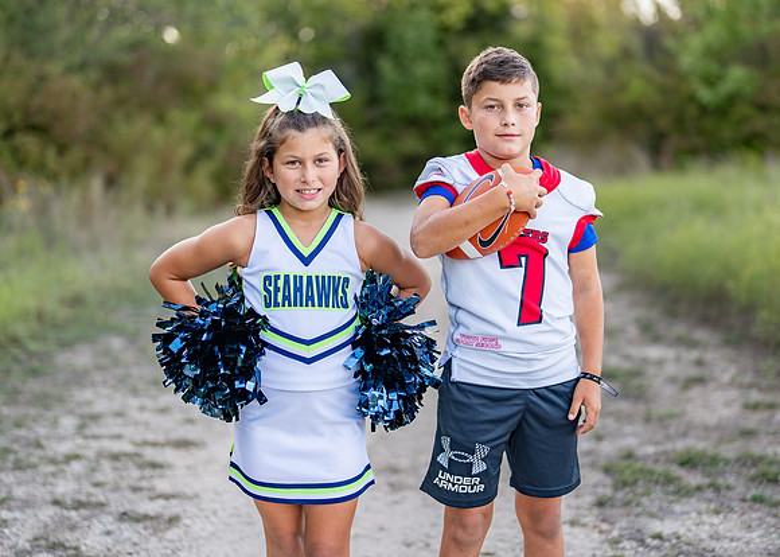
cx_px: 419
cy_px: 276
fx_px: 1350
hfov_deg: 32.2
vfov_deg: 23.3
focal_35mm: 61
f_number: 1.2
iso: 100
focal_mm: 50
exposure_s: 1/500
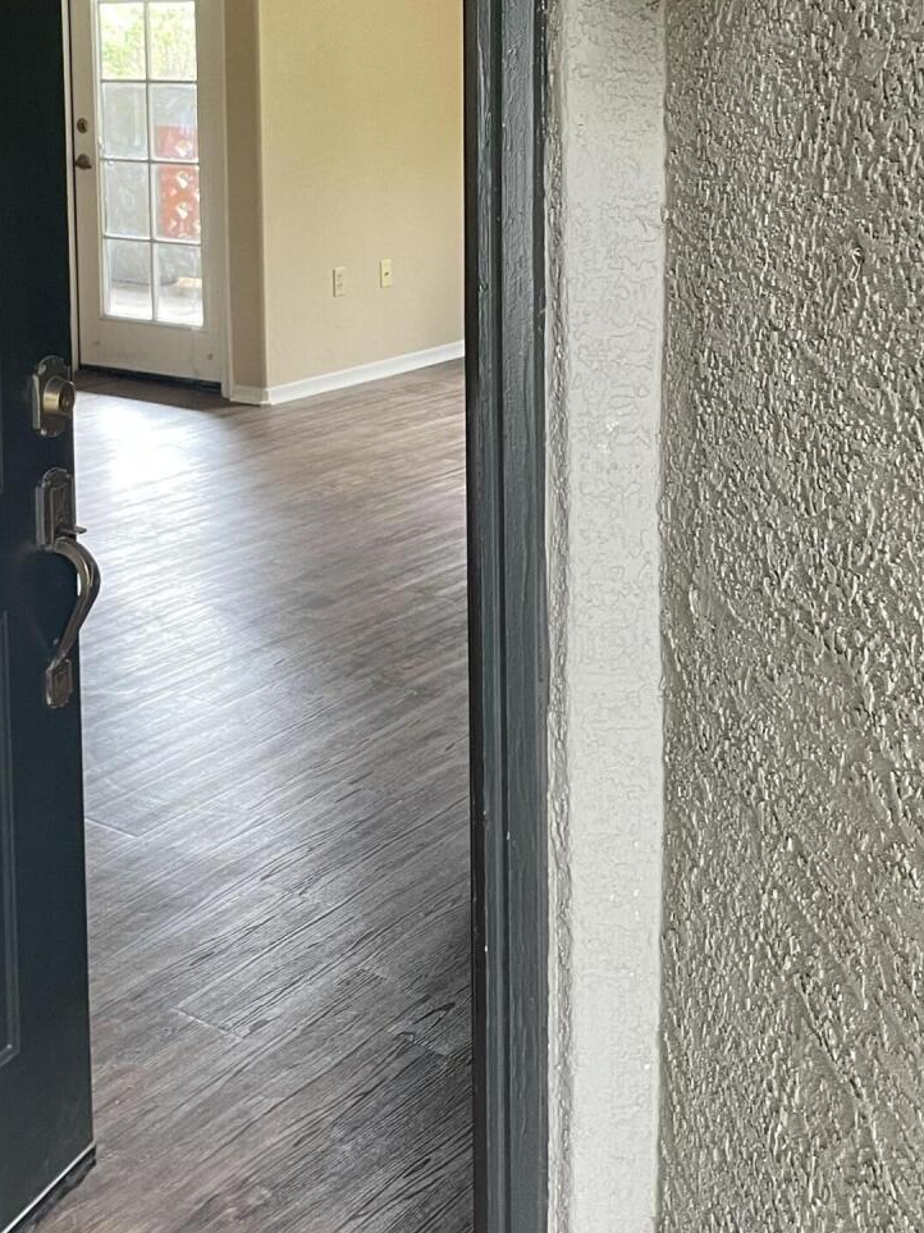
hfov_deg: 26.8
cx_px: 279
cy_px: 206
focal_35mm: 54
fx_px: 1922
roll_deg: +0.5
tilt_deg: -6.3
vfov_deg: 34.2
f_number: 1.6
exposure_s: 1/77
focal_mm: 4.2
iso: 125
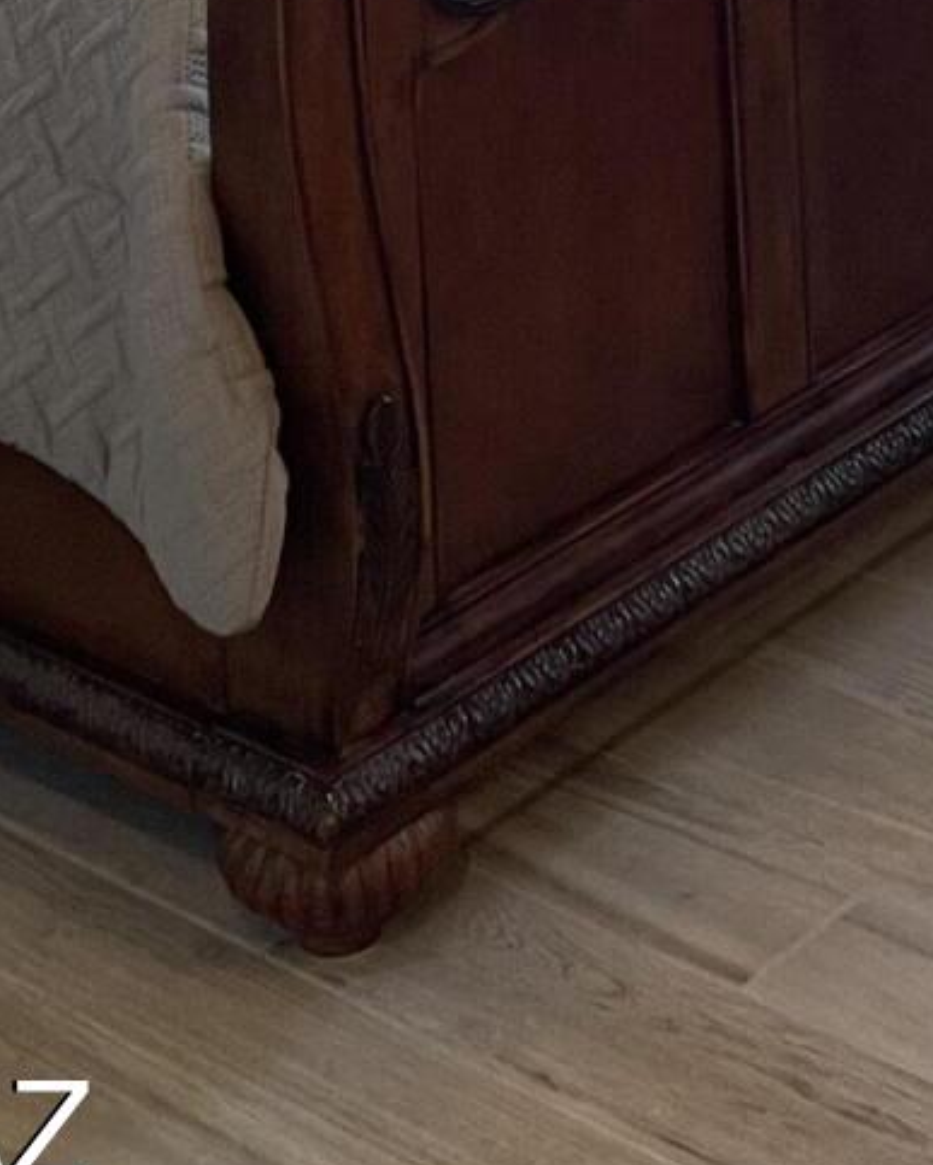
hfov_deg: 14.5
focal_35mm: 105
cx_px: 916
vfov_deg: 15.3
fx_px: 3621
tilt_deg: -3.9
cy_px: -1059
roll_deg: +2.0
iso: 100
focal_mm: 5.1
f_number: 1.6
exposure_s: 1/60
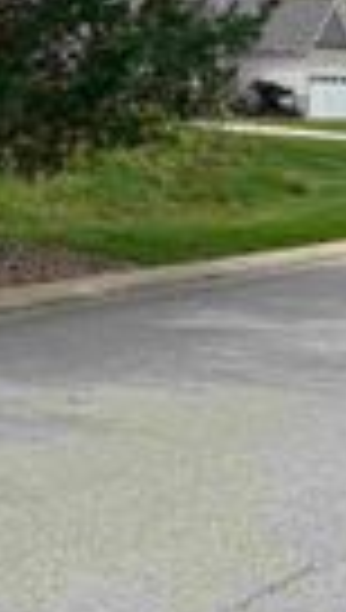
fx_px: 1558
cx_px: -247
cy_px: 74
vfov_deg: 21.7
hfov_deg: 11.8
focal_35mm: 96
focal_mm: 6.76
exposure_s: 1/3584
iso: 80
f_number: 1.78
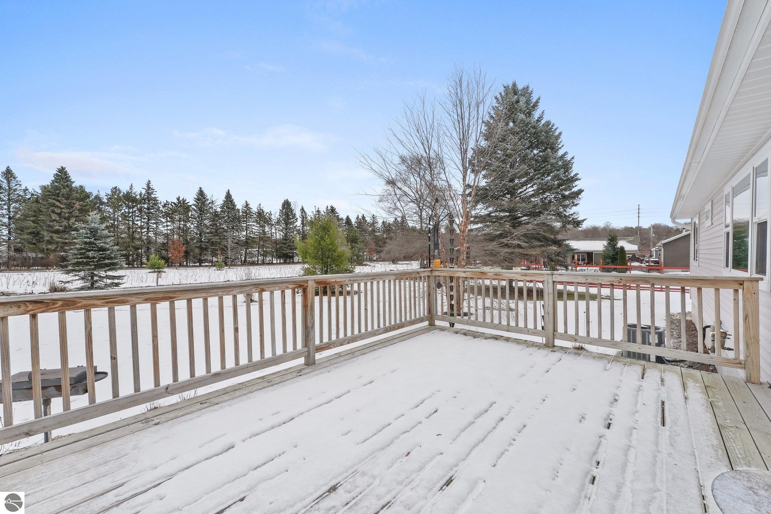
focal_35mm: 14
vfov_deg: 81.3
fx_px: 300
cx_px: 386
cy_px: 257
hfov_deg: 104.2
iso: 640
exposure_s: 1/50
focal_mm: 14
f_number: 18
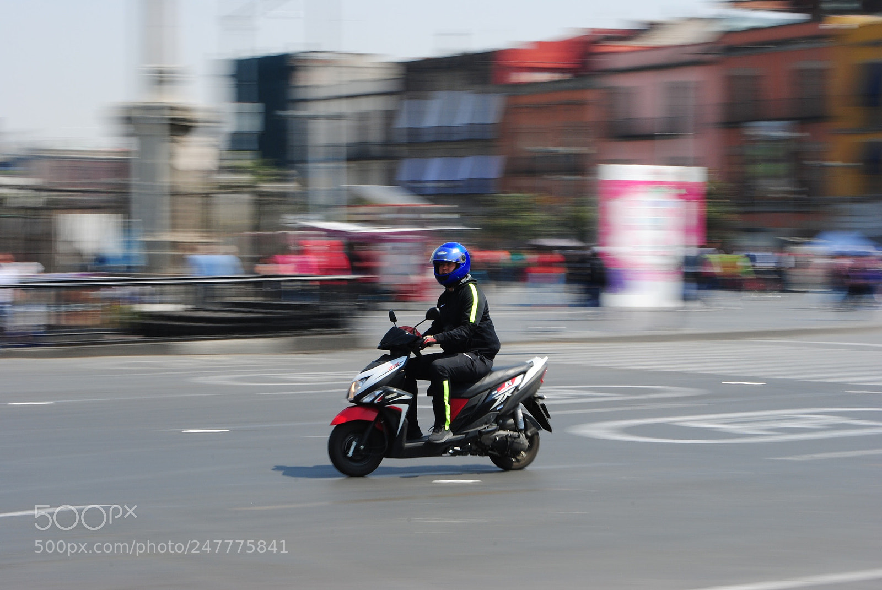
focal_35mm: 82
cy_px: 295
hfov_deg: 24.6
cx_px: 441
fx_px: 2024
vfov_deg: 16.6
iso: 100
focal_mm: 55
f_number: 25
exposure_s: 1/30
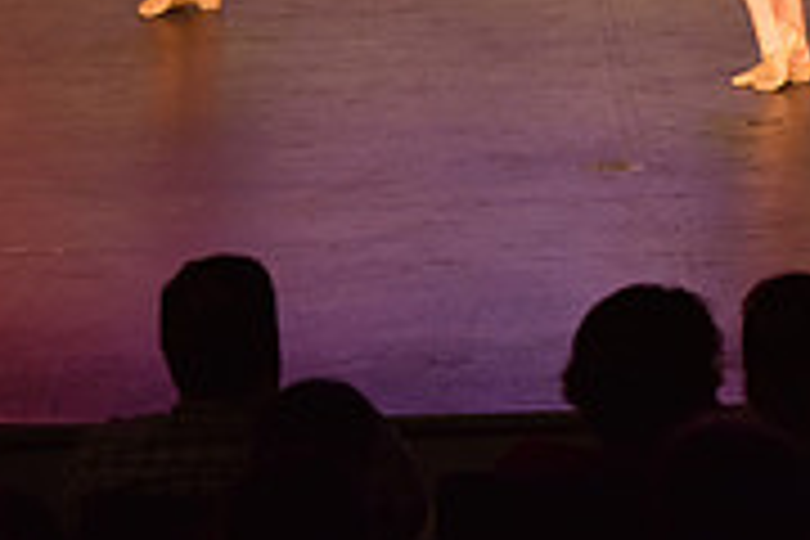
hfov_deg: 6.1
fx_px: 7604
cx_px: 612
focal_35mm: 338
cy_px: -146
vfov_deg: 4.1
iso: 2000
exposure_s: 1/250
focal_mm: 105
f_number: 4.5
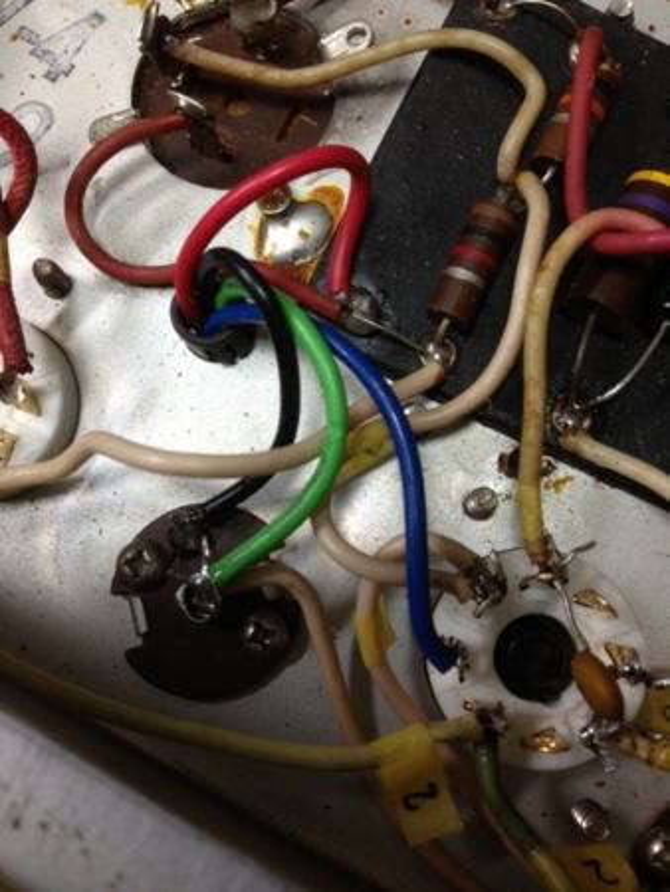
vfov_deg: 55.3
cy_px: 446
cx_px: 335
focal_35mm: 33
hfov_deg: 43.0
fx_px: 851
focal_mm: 4.13
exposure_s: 1/20
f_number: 2.4
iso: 64
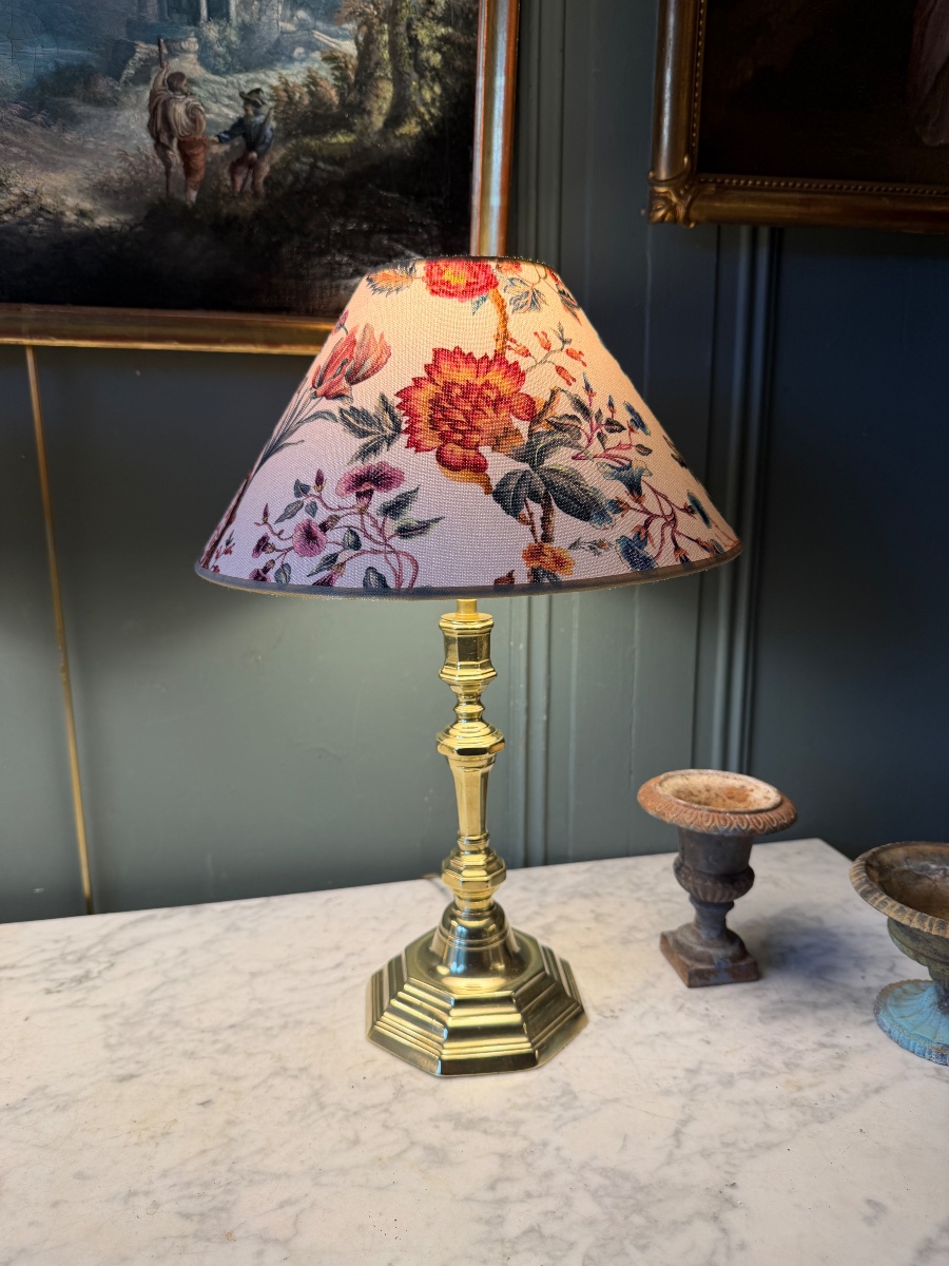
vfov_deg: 71.6
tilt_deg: -11.0
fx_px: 877
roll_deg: -0.1
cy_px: 633
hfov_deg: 56.8
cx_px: 474
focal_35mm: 24
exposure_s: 1/100
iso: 50
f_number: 1.78
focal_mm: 6.76
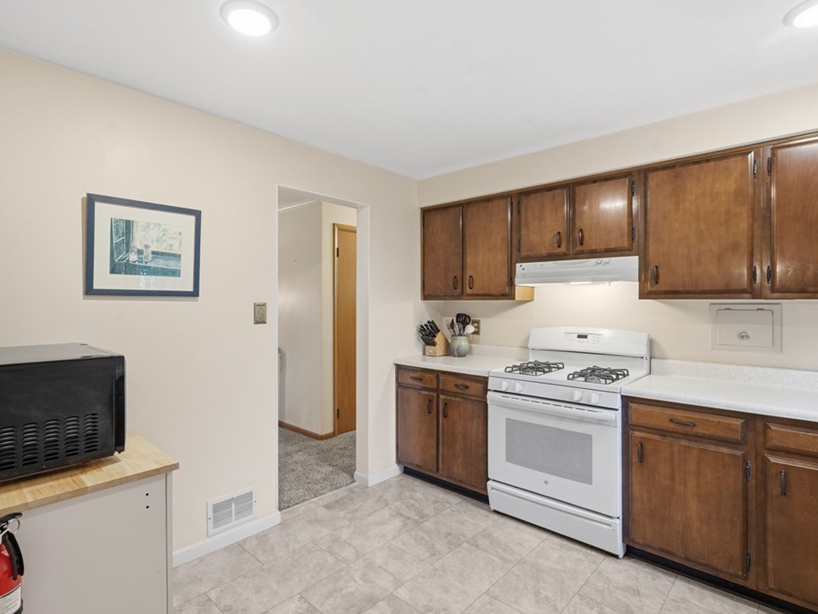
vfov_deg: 71.6
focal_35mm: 18
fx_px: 425
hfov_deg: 87.7
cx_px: 387
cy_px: 303
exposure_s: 1/125
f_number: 8
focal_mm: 16
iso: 400
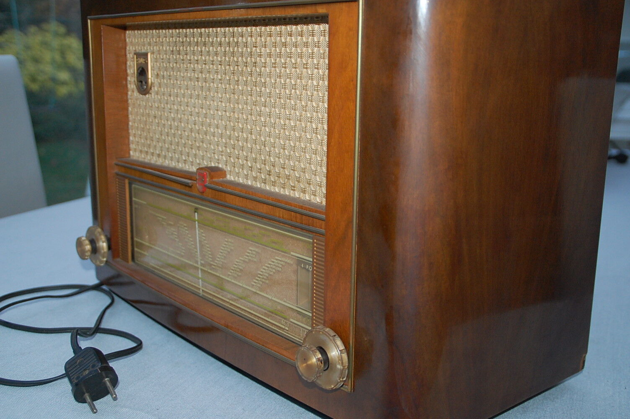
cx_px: 315
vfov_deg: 31.8
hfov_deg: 46.4
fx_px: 734
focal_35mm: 42
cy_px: 210
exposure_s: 1/60
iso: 800
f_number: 4
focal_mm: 28
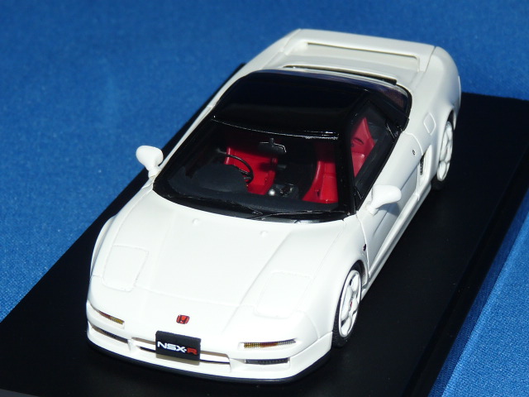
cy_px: 198
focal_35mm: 119
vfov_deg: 12.5
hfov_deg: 16.6
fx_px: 1819
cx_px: 264
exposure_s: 1/125
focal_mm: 11.9
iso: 100
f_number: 4
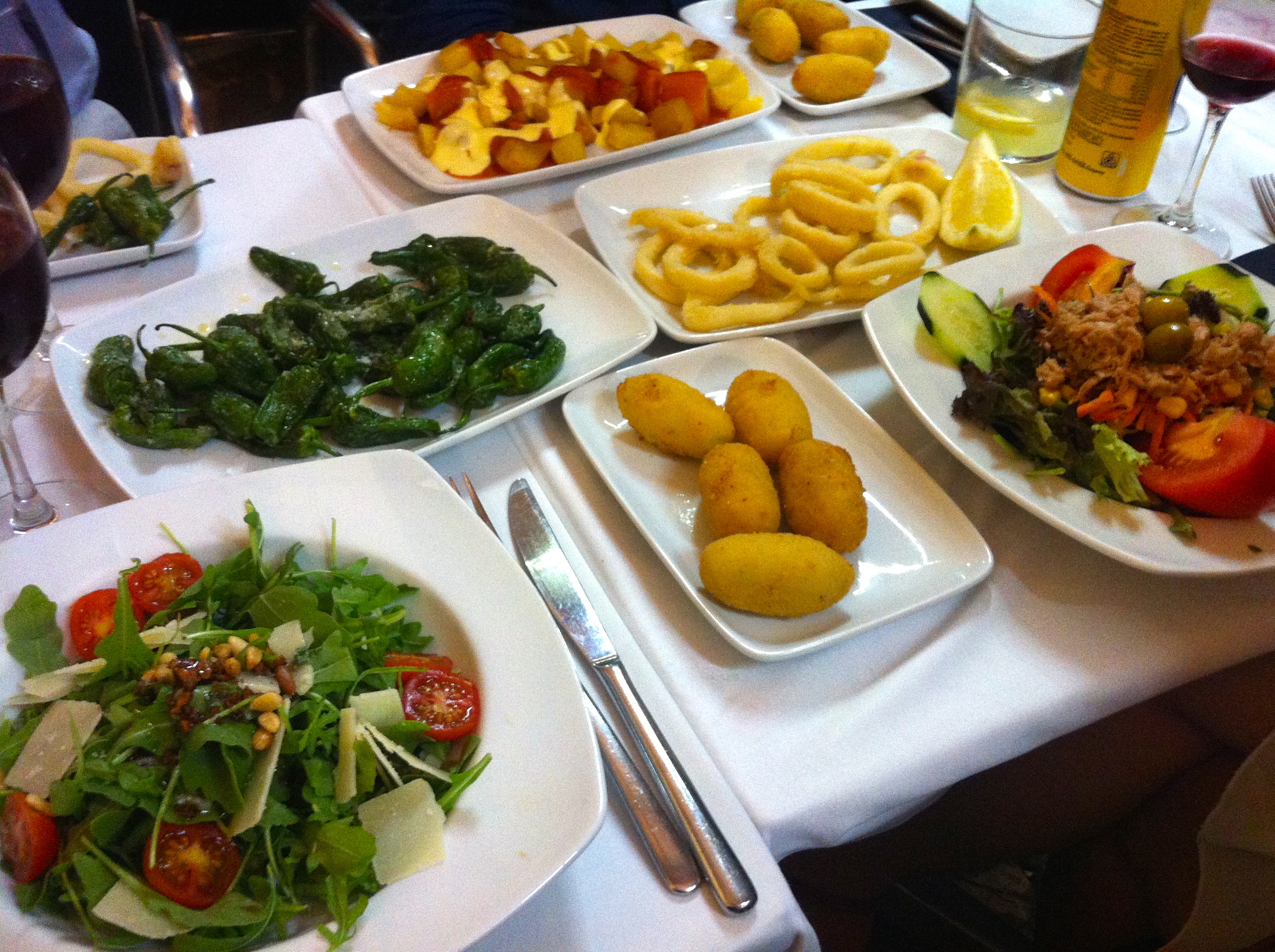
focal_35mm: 35
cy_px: 476
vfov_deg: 40.6
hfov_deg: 52.7
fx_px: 1287
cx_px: 638
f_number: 2.8
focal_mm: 3.85
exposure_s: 1/15
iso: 320
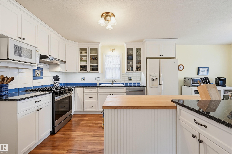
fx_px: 90
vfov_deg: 81.1
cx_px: 116
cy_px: 77
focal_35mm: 14
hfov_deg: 104.3
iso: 400
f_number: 8
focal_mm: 14
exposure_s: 1/10
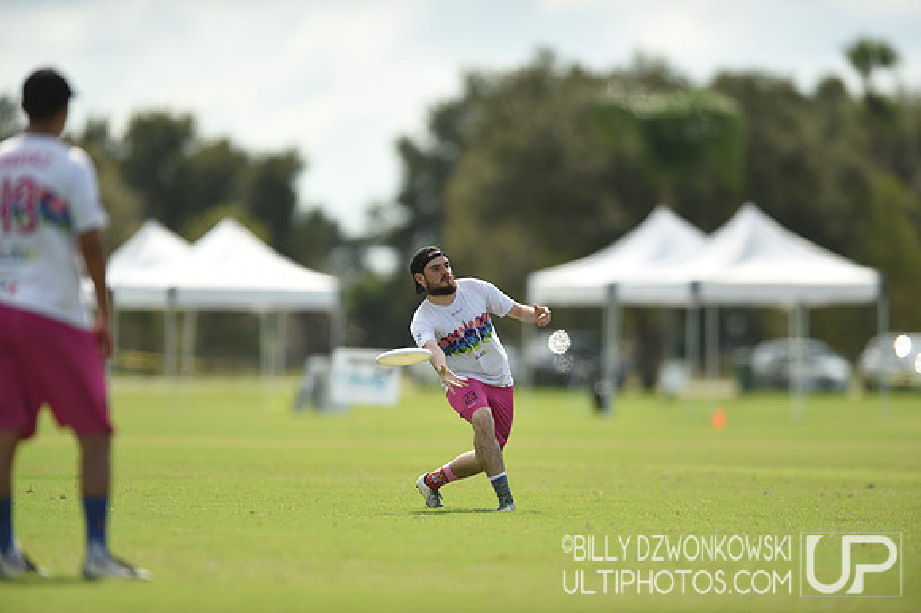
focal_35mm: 400
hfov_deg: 5.2
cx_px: 460
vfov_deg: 3.4
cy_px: 306
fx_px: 10227
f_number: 2.8
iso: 160
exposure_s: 1/3200
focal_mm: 400
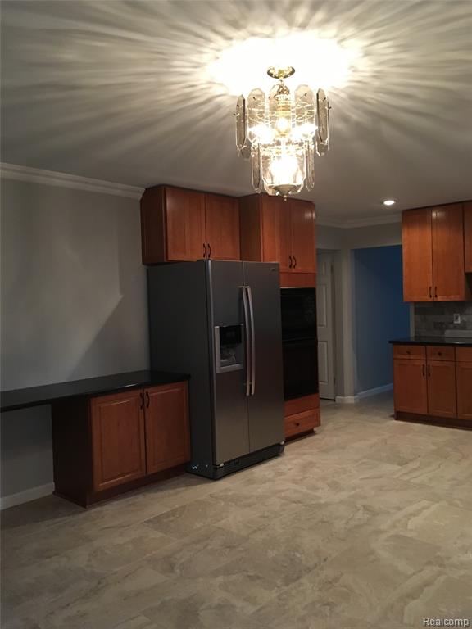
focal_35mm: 29
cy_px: 314
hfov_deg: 48.2
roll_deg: +3.3
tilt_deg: -2.2
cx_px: 236
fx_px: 527
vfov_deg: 61.7
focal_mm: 4.15
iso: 125
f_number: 2.2
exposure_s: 1/30
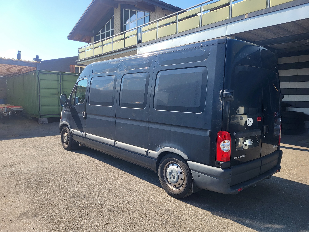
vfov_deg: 53.1
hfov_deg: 67.3
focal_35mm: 26
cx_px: 154
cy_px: 116
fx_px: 232
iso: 40
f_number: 1.8
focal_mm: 5.4
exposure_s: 1/1276
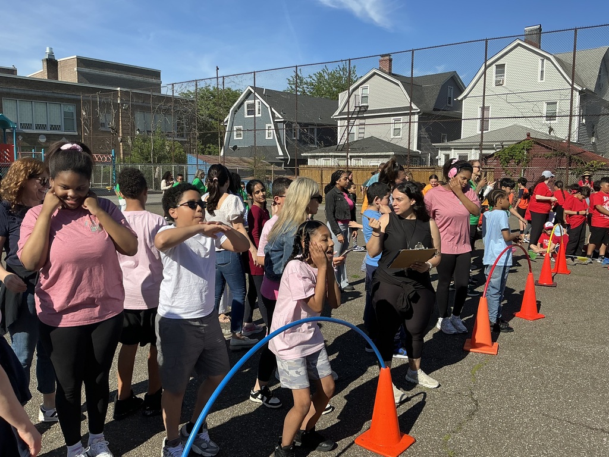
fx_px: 493
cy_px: 228
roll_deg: -0.3
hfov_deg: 63.4
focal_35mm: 28
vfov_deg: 49.7
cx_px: 304
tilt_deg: -7.0
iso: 25
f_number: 1.8
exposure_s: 1/1786
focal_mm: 3
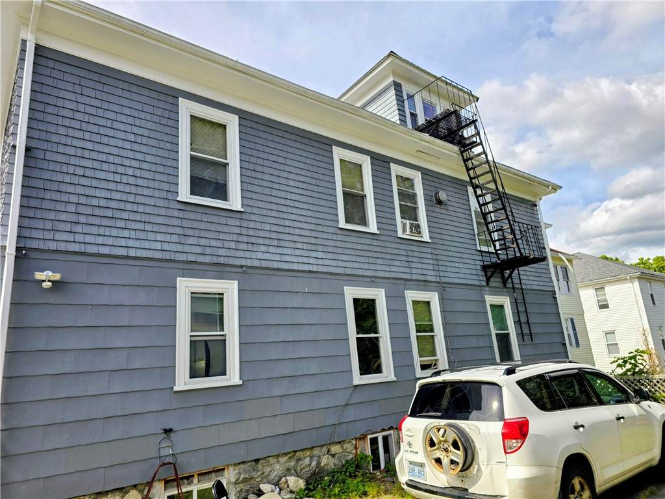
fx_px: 442
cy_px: 250
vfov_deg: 58.9
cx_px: 332
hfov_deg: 73.9
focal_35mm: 23
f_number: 1.7
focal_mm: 6.3
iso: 12
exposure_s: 1/571
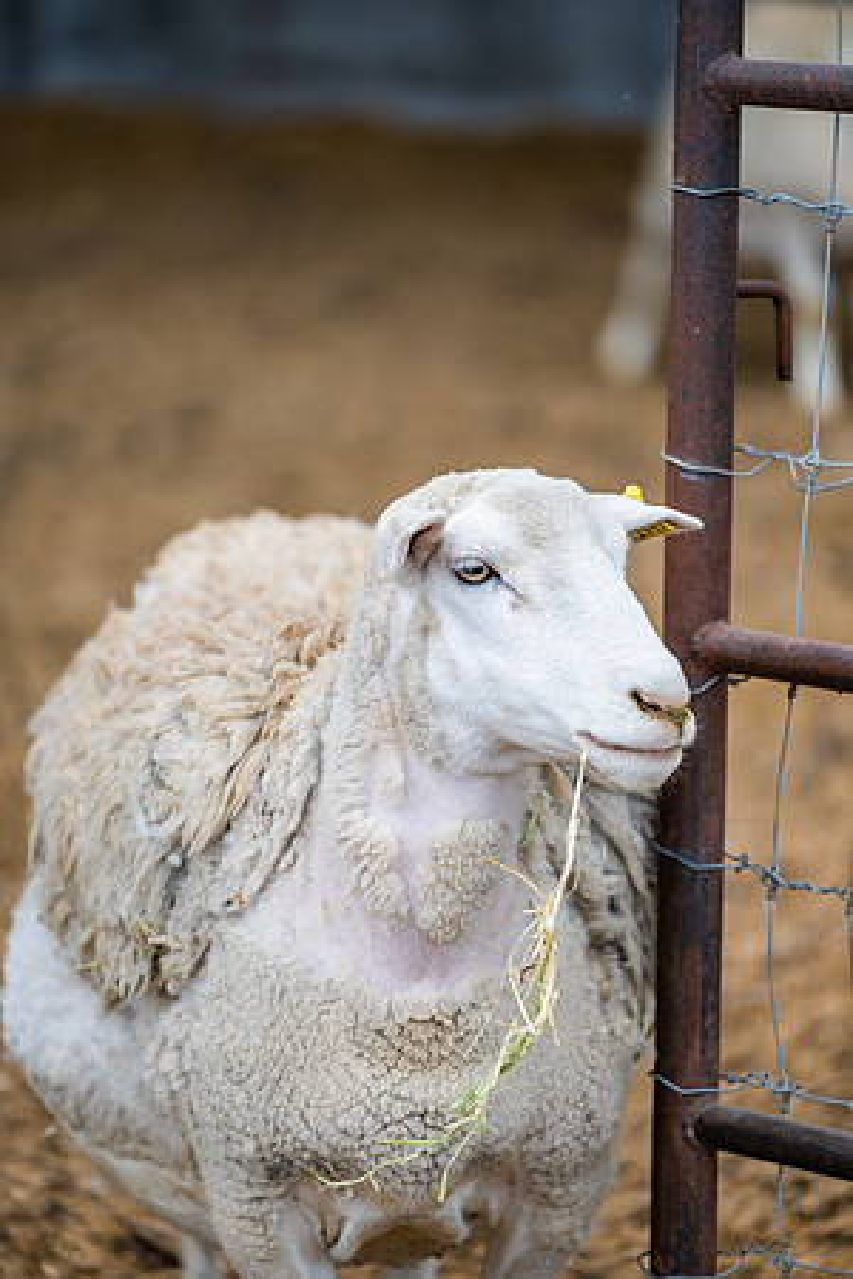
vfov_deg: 10.5
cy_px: 640
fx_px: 6930
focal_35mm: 195
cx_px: 426
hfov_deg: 7.0
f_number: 2.8
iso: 125
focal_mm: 195
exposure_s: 1/1000
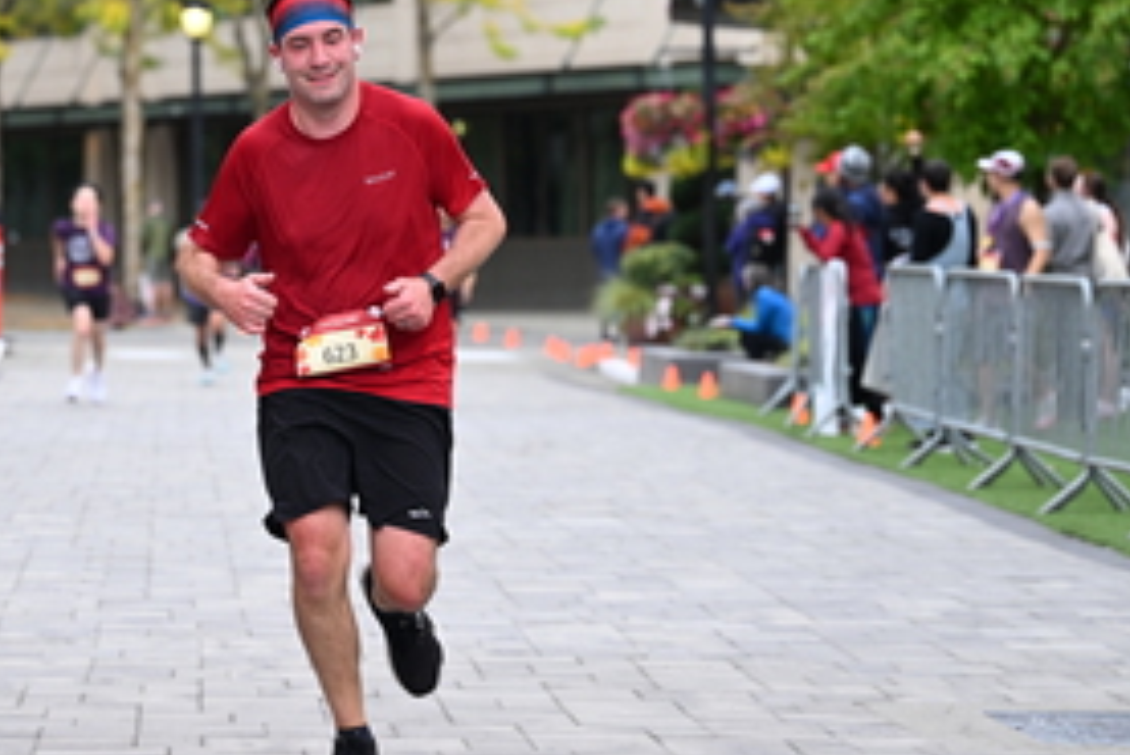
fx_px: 5370
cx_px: 281
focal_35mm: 171
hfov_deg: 12.0
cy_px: 190
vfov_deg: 8.0
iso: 640
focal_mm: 86
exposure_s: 1/2000
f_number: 2.8
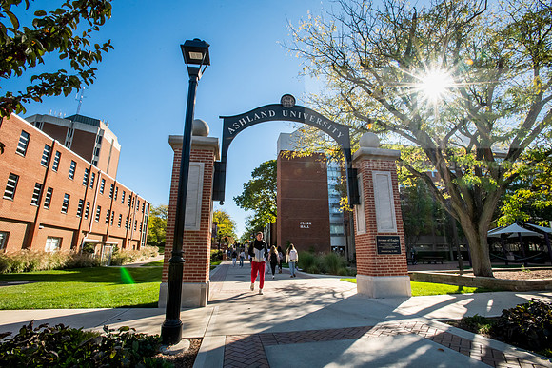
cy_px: 184
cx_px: 276
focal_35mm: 17
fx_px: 261
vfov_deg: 70.5
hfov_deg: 93.3
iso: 1000
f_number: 22
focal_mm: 17
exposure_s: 1/160
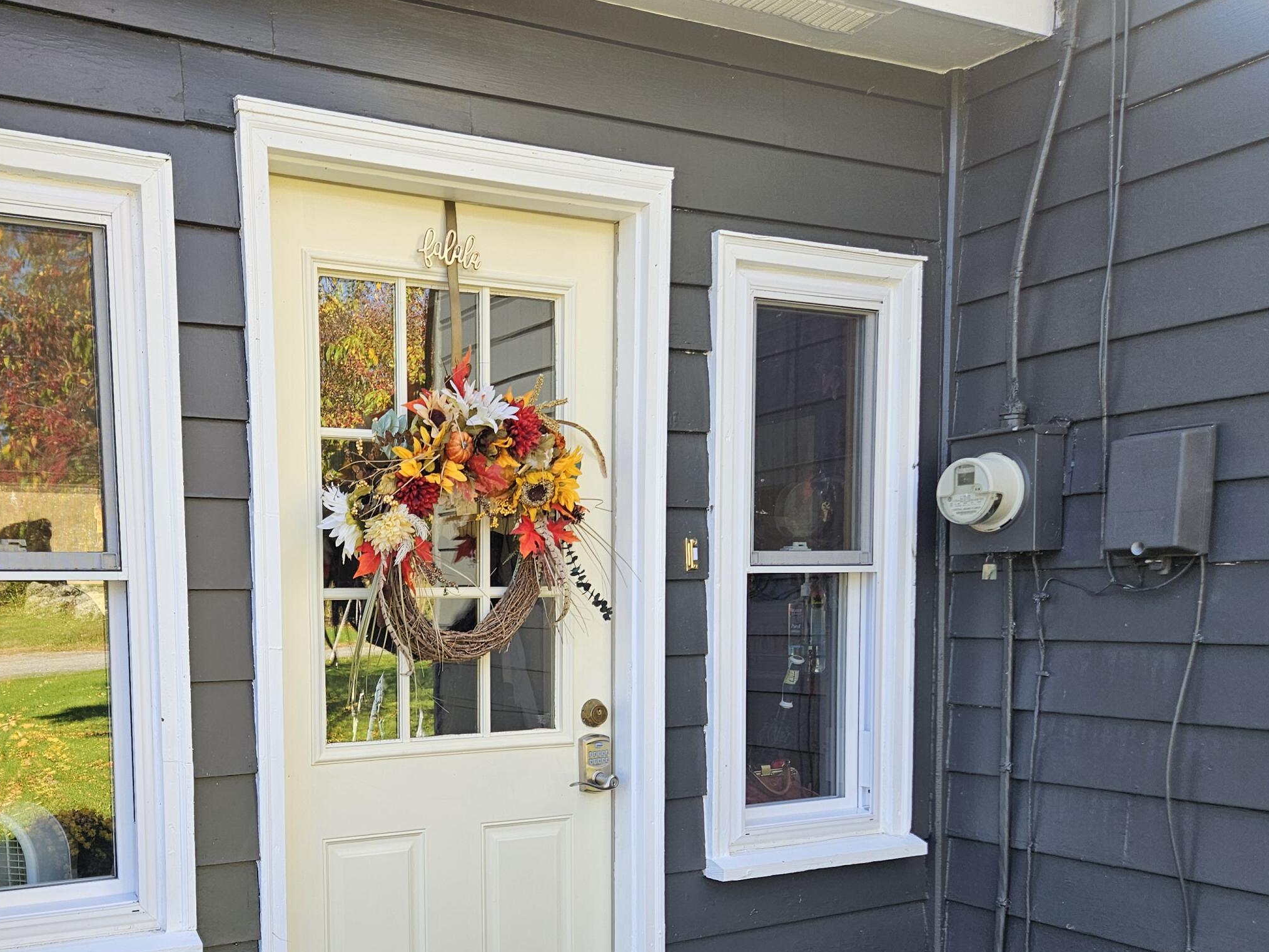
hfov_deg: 52.7
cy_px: 692
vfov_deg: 40.8
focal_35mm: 34
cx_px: 399
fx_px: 1246
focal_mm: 5.4
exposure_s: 1/230
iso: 40
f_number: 1.8
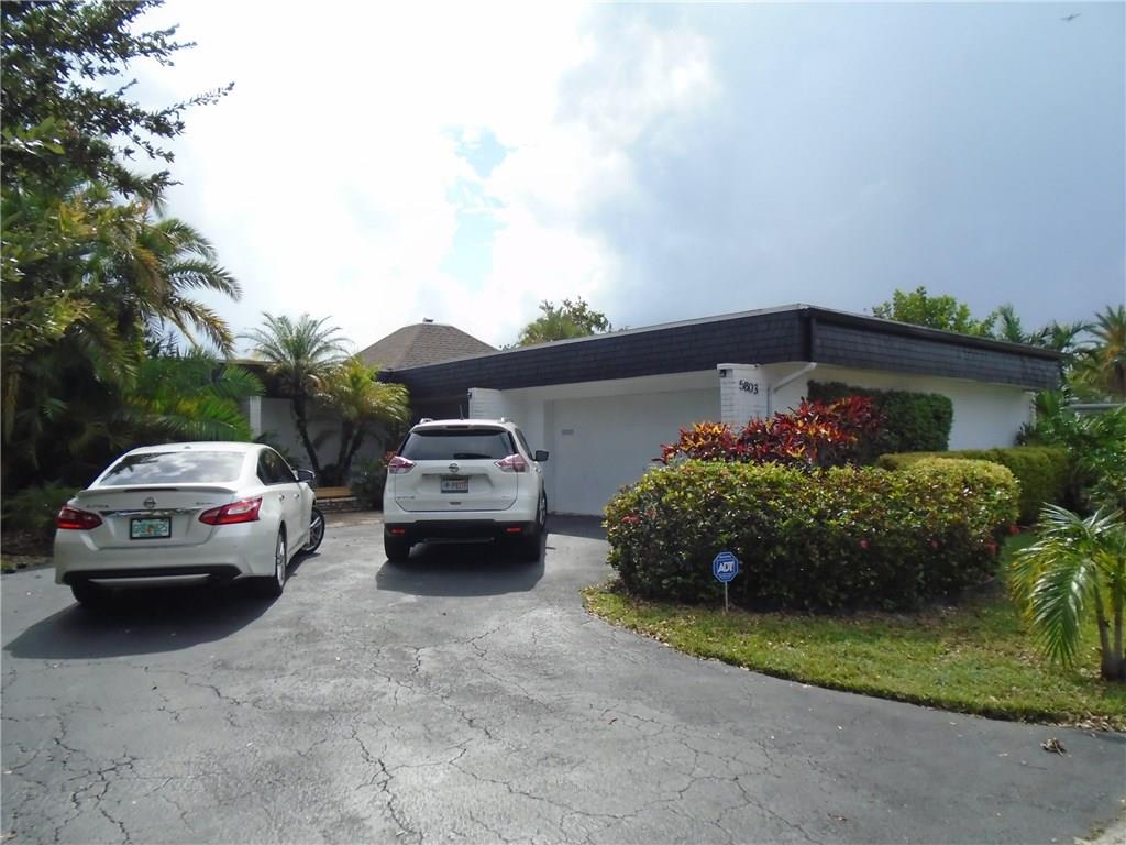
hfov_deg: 67.3
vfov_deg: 53.1
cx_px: 563
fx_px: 846
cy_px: 422
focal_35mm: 26
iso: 160
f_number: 8
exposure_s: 1/250
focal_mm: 4.6
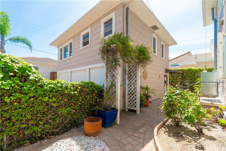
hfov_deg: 100.4
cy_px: 76
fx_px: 94
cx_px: 113
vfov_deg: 77.3
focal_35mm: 15
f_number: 8
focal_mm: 10
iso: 250
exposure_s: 1/250
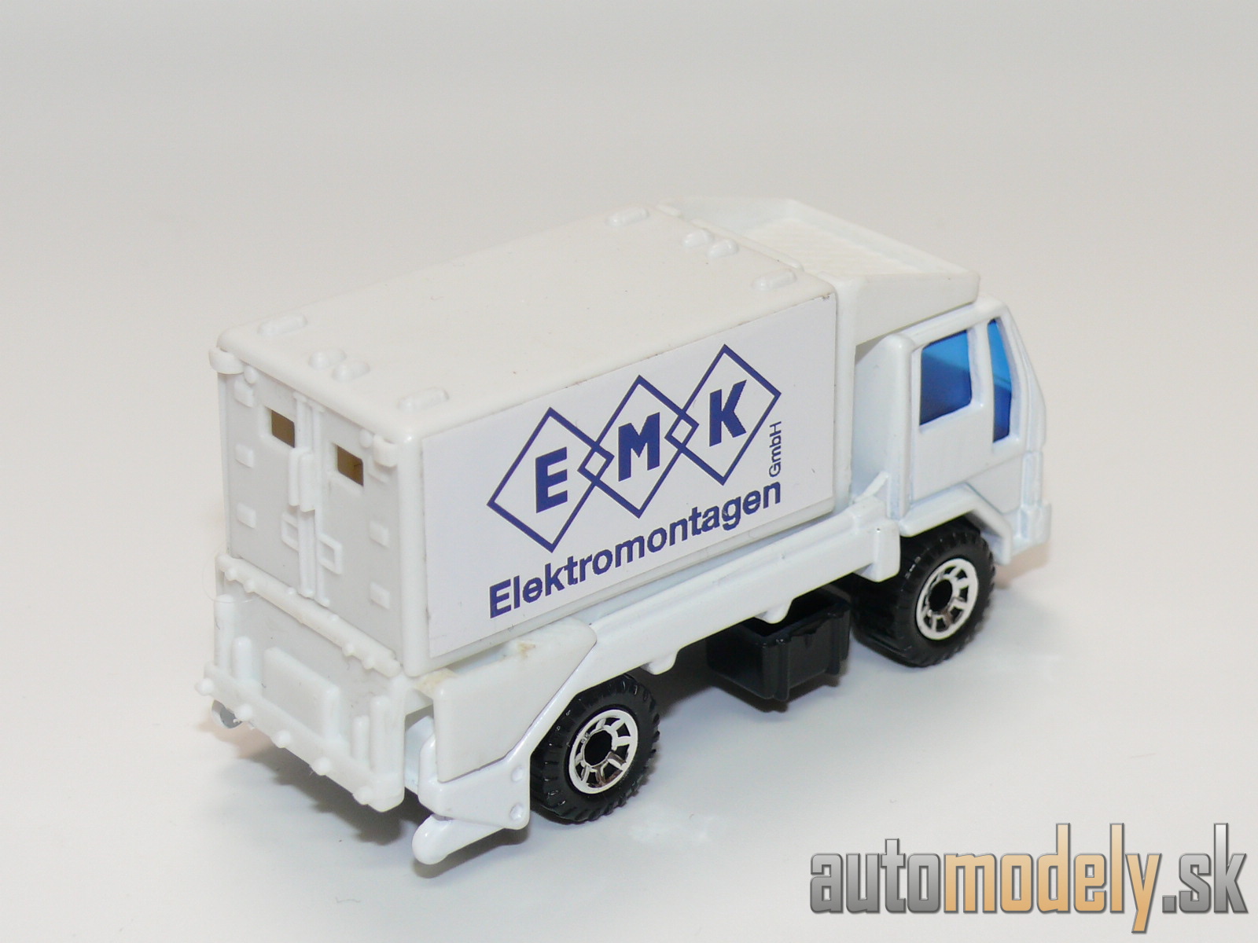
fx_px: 3271
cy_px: 472
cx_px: 629
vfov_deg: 16.4
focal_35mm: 90
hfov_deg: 21.8
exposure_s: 1/30
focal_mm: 12.6
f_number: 4
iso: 100
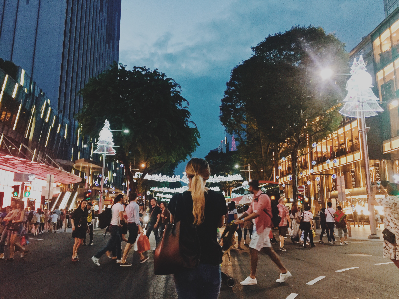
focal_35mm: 29
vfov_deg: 48.2
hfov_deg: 61.7
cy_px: 150
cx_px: 200
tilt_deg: +10.3
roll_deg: -1.6
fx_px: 334
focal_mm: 4.15
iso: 200
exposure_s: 1/33
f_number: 2.2
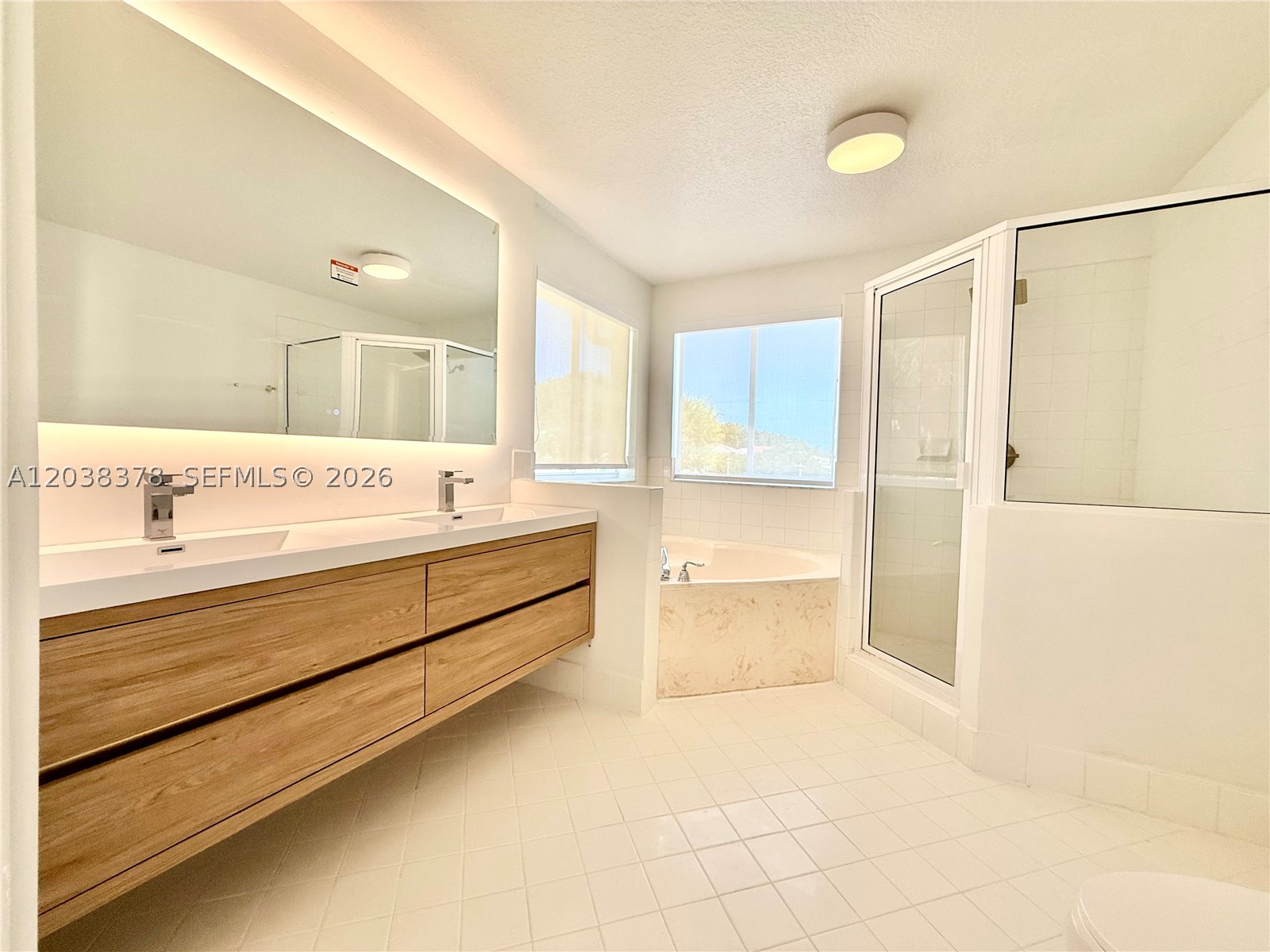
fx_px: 514
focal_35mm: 14
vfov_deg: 85.7
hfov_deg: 102.1
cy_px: 476
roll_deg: -2.6
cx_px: 635
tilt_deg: -1.6
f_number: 2.2
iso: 50
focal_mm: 2.22
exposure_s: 1/113
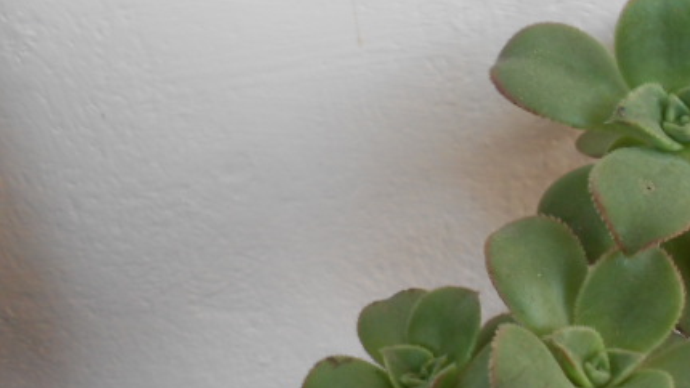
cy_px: 216
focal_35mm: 47
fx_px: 860
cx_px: 512
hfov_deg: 42.5
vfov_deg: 25.4
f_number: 3.4
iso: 200
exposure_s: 1/30
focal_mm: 5.3
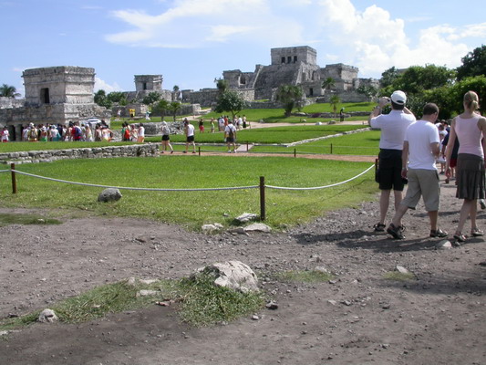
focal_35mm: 38
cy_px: 182
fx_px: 534
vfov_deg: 37.7
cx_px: 243
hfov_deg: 49.0
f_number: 7.5
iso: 100
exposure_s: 1/416
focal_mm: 7.85
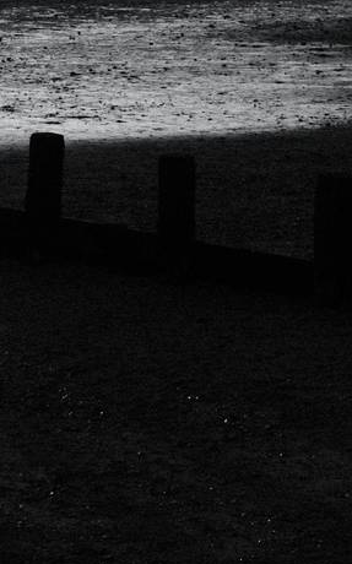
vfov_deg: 13.3
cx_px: -510
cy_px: 57
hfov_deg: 7.8
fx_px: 2397
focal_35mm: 156
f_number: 8
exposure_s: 1/450
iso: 640
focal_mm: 29.2
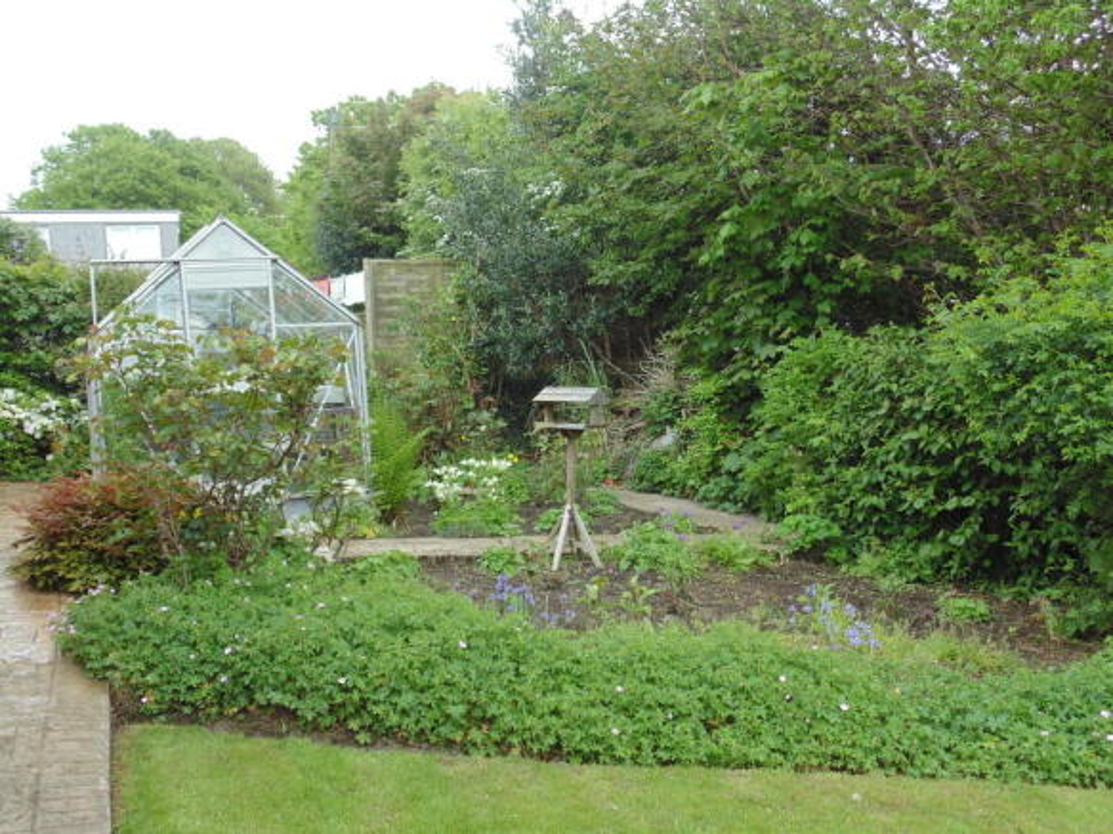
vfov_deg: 35.1
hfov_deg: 45.8
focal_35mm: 41
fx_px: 1318
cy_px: 417
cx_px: 556
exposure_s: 1/80
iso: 80
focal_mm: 7.4
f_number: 3.6
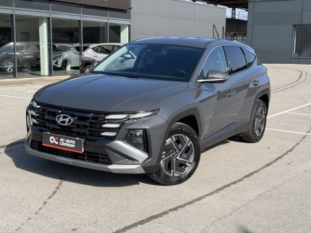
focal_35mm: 48
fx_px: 431
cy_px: 116
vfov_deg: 30.3
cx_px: 156
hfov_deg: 39.6
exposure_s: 1/2611
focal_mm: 6.93
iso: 64
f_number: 1.8
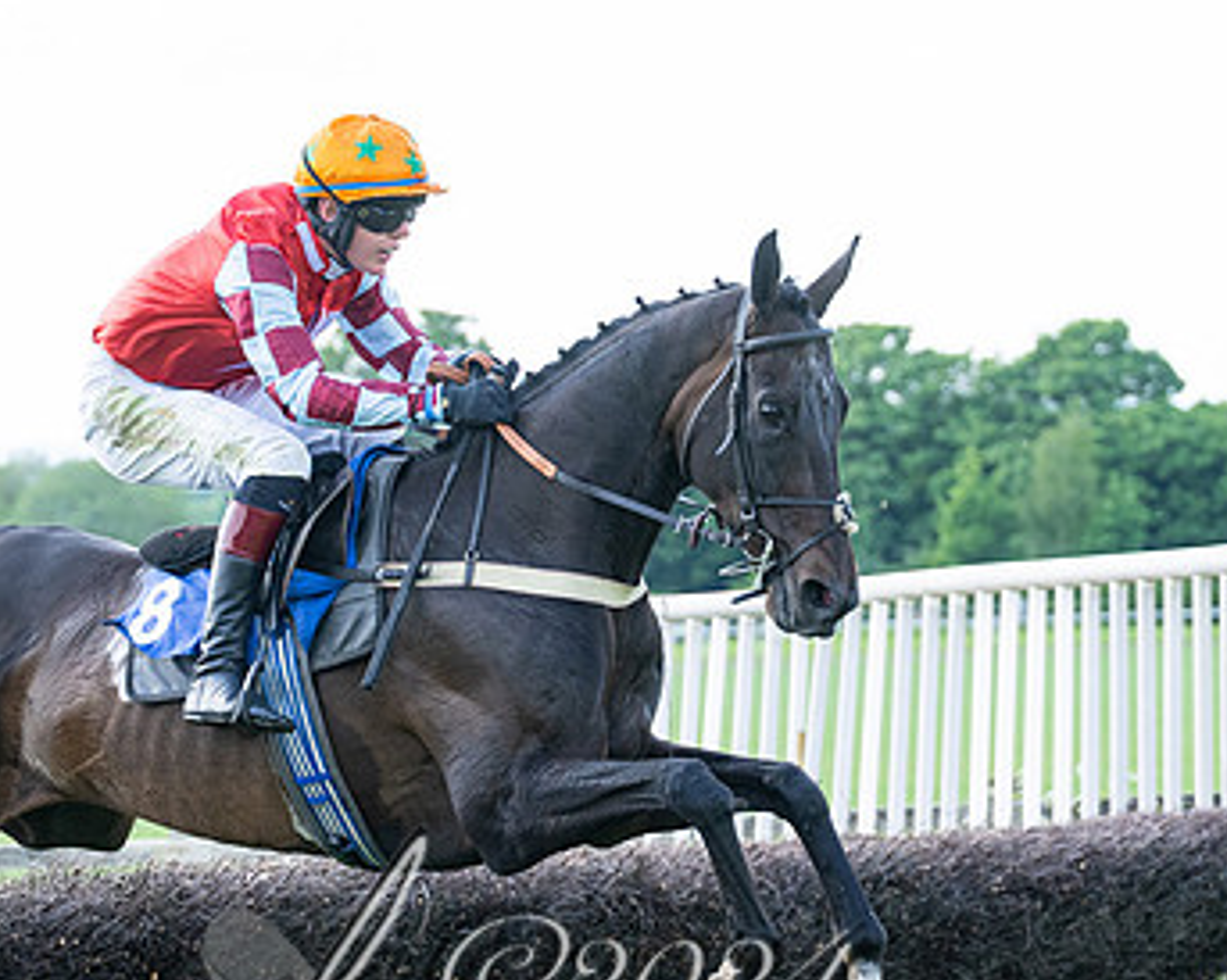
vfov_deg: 9.2
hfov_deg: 11.5
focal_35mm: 167
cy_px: 765
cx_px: 351
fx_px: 6061
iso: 400
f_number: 2.8
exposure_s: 1/2000
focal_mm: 70
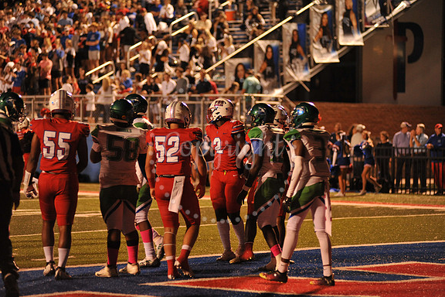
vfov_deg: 9.4
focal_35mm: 146
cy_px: 148
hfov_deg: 14.1
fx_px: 1805
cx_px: 222
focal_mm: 145
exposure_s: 1/200
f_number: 2.8
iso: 2000
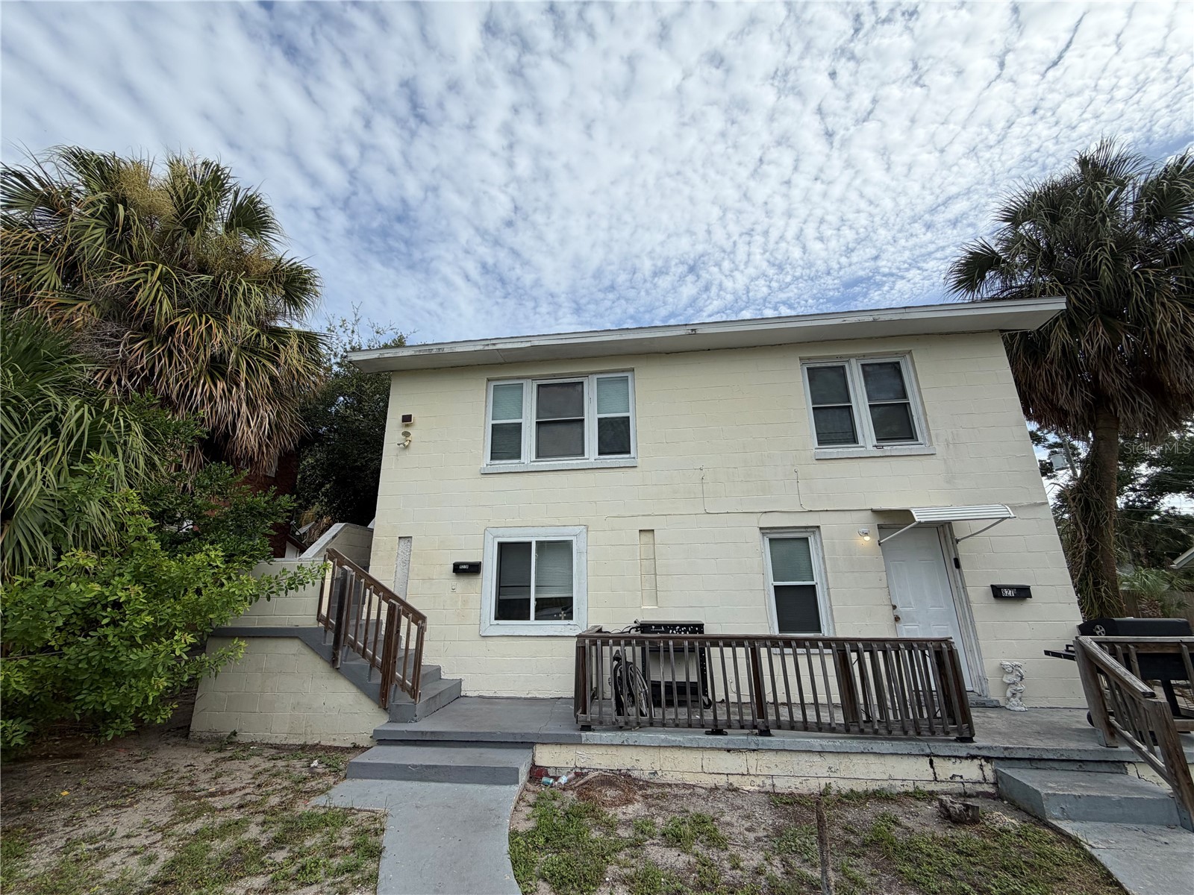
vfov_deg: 85.7
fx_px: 483
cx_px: 597
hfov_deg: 102.1
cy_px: 448
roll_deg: +1.0
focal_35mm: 14
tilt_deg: +16.5
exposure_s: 1/955
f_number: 2.2
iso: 20
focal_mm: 2.22
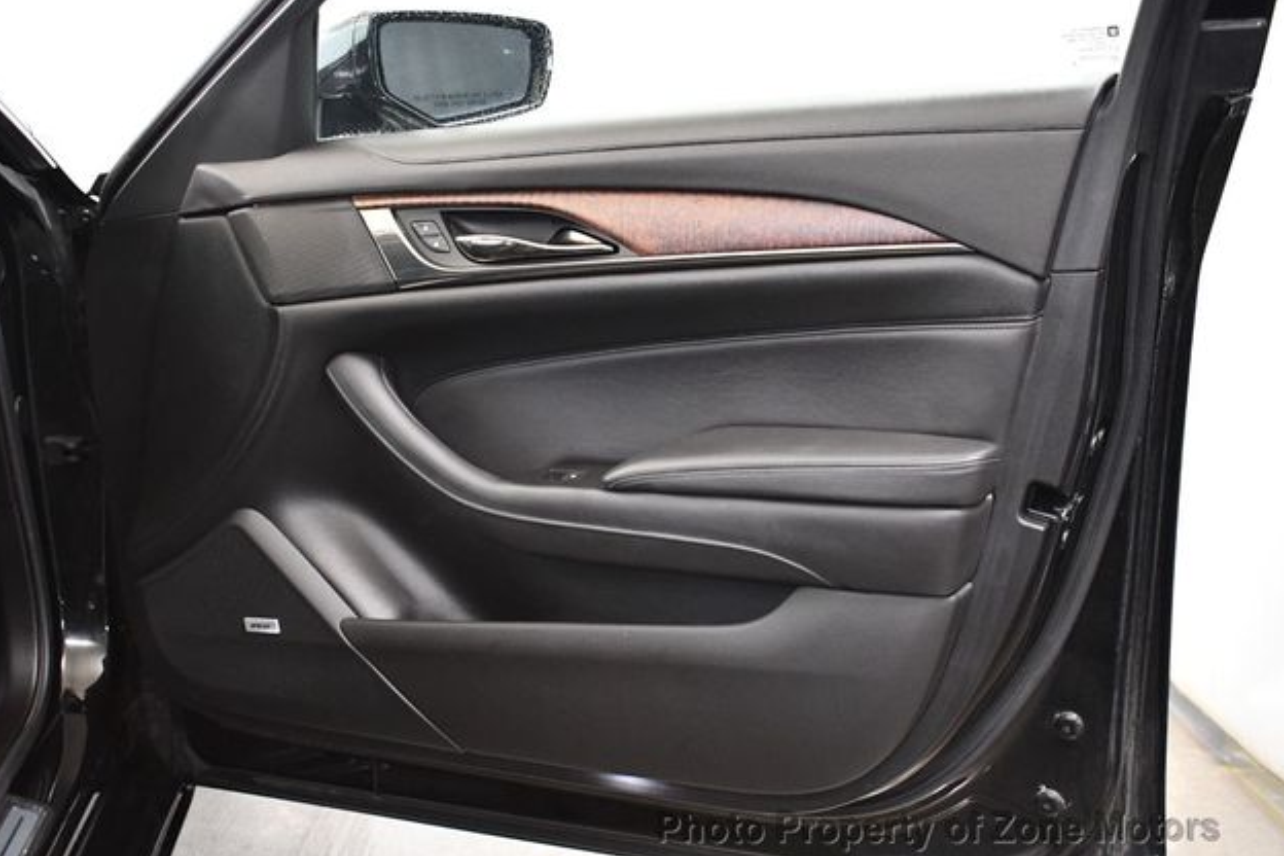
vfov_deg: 32.6
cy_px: 428
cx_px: 632
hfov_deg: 47.4
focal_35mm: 41
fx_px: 1462
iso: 4500
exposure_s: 1/60
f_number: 4
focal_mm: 27
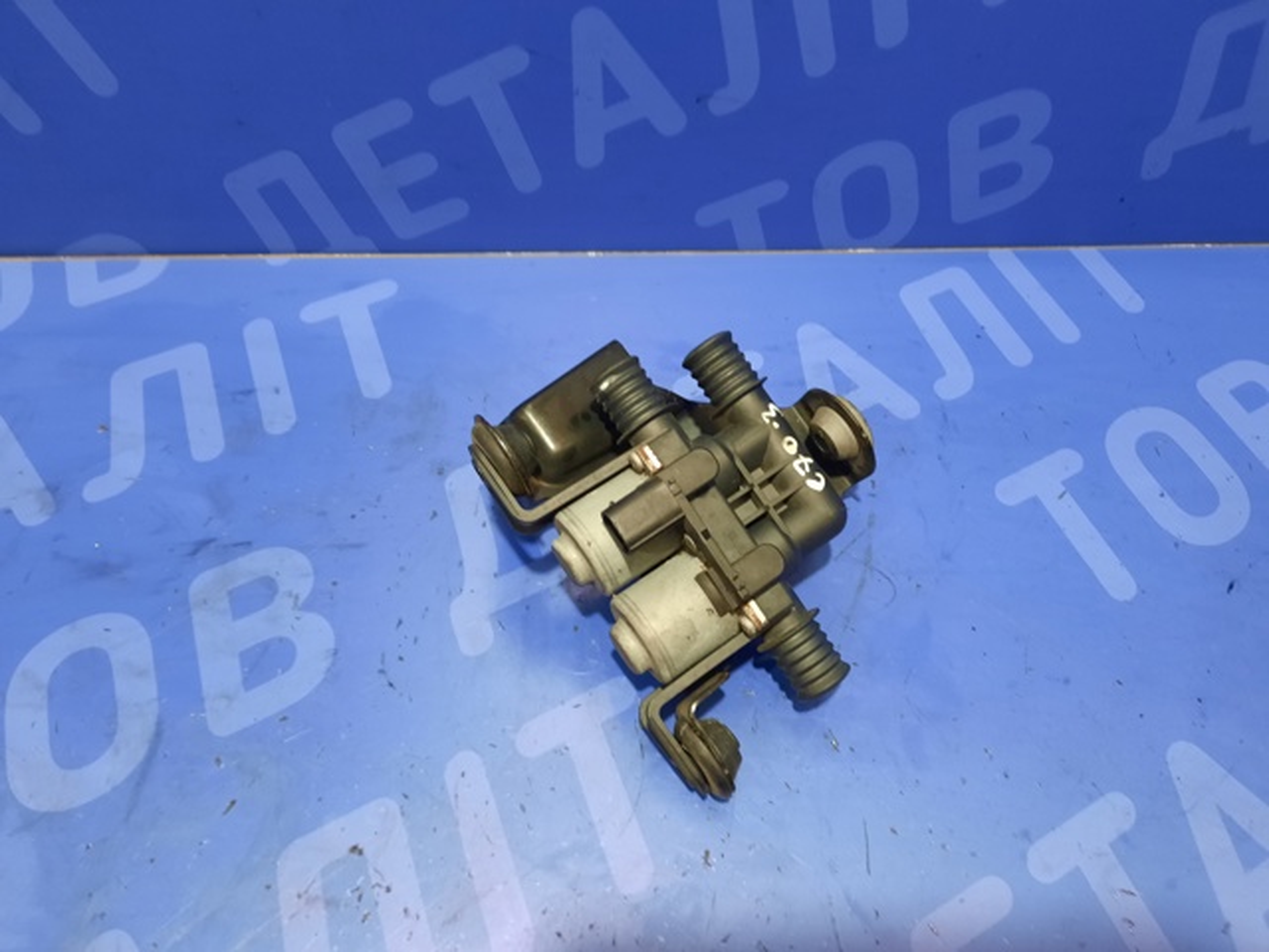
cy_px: 476
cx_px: 634
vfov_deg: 54.9
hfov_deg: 69.4
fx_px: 916
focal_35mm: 25
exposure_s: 1/25
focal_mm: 4.6
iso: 320
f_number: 2
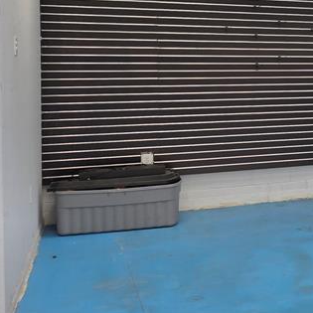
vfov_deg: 25.8
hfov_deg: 21.3
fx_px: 675
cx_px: 490
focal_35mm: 66
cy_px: 78
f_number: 1.8
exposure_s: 1/120
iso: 50
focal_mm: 5.4
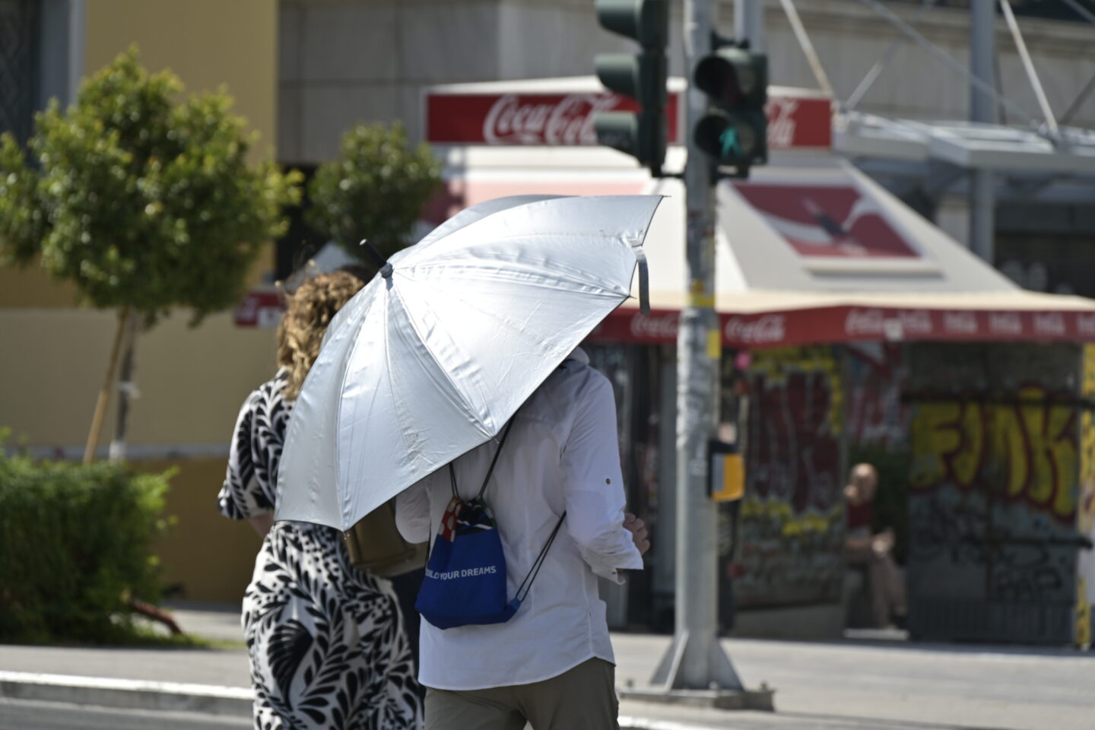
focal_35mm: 200
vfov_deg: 6.9
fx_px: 6083
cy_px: 365
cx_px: 548
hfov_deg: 10.3
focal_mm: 200
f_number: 8
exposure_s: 1/500
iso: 125
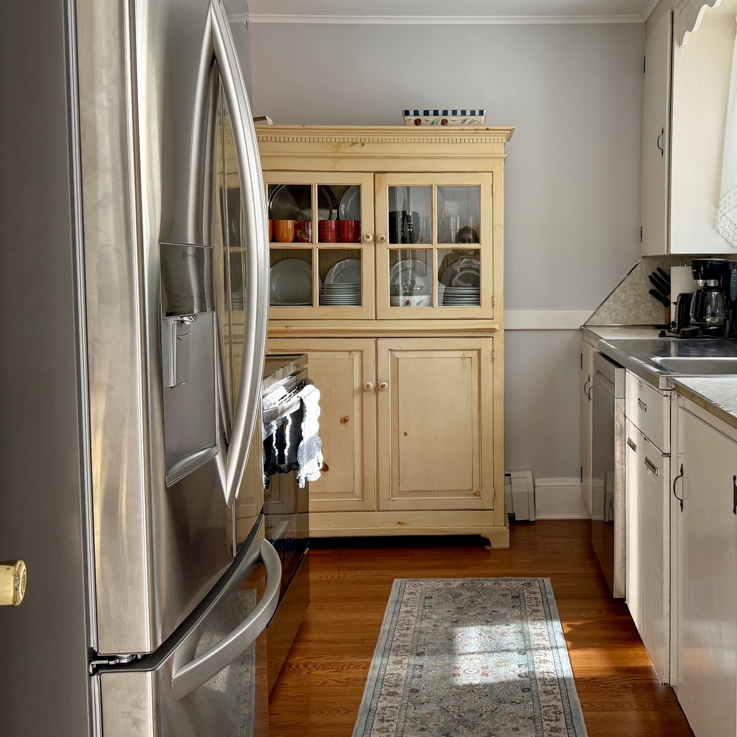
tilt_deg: -3.1
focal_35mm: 38
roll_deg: -0.4
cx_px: 486
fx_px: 915
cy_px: 304
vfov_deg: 43.7
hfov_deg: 43.3
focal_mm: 6.76
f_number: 1.78
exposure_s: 1/193
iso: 100
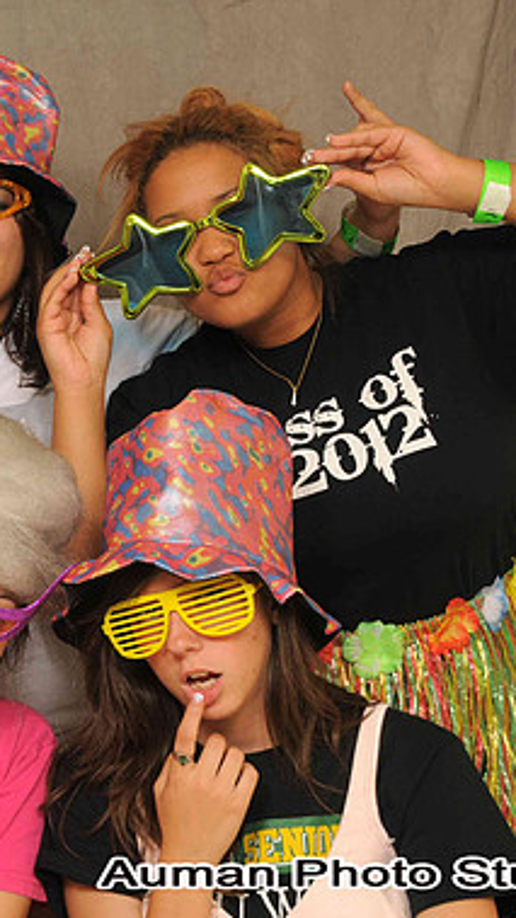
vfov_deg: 22.2
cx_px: -2
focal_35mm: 96
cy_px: 457
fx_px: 2337
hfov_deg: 12.4
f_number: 6.3
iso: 200
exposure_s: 1/125
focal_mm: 40
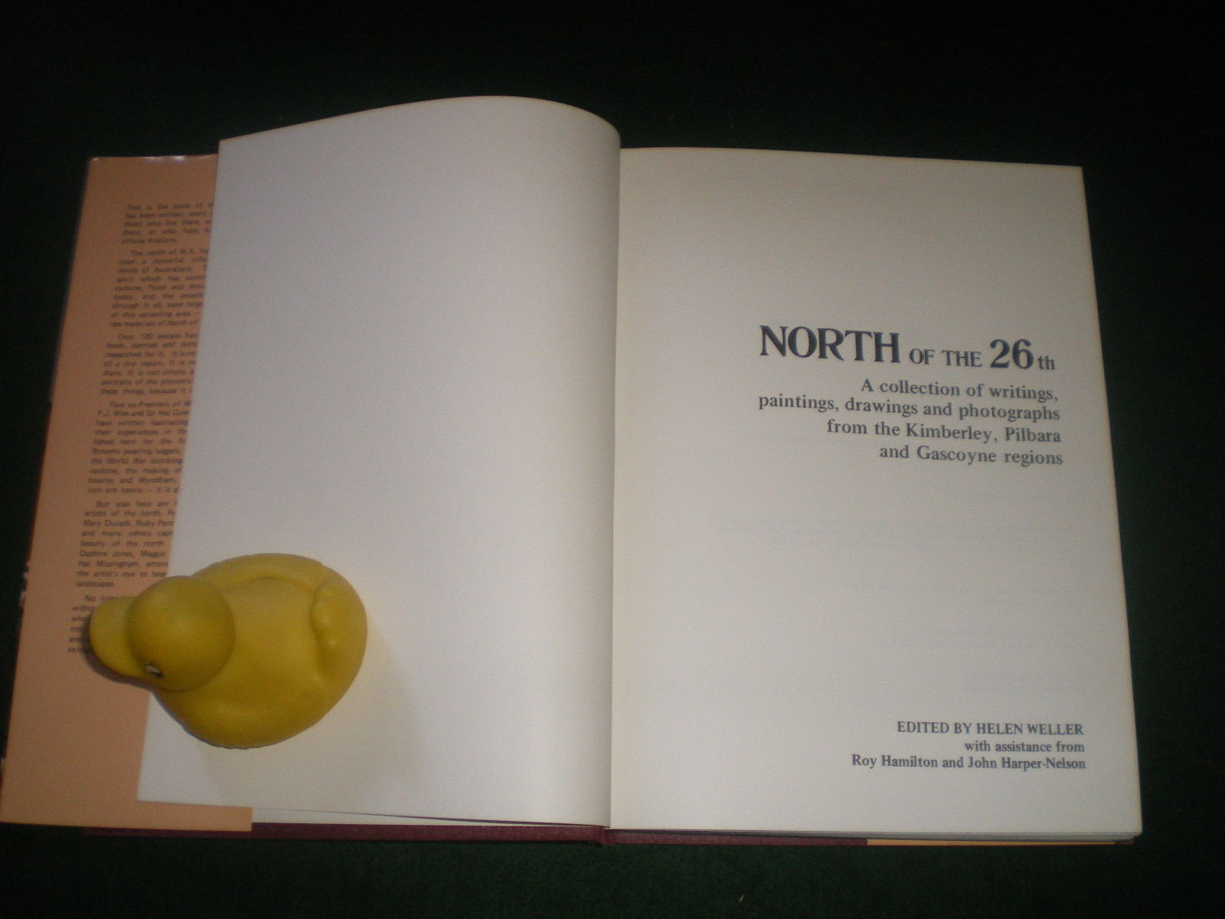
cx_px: 612
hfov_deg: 49.0
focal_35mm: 38
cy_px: 460
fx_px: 1345
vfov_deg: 37.7
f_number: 3.1
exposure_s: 1/50
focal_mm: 6.3
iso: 200
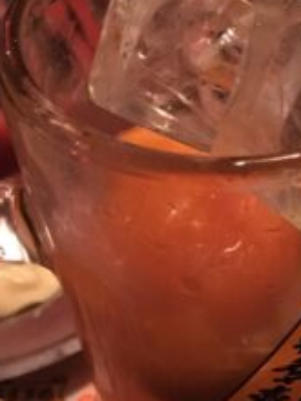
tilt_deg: -49.6
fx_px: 765
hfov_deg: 21.8
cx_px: 260
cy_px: 262
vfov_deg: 29.2
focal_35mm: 66
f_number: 2.2
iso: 400
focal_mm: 4.15
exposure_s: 1/15
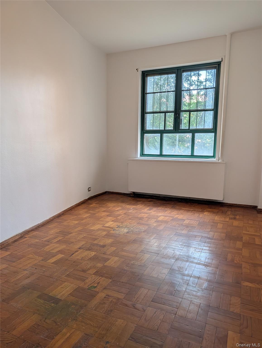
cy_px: 174
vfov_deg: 71.5
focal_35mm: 24
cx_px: 131
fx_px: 242
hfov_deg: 56.9
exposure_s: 1/120
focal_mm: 6.9
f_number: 1.68
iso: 37
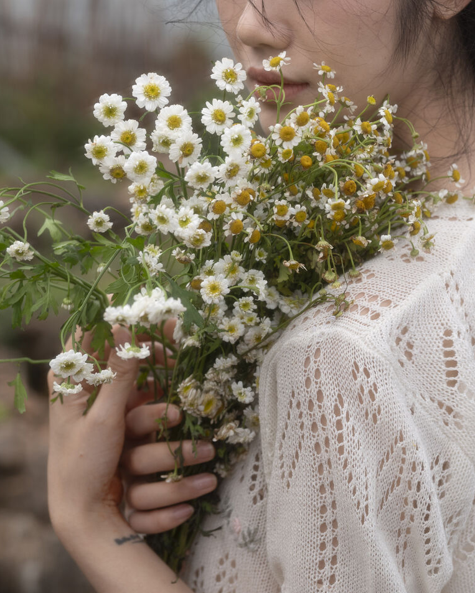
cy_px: 210
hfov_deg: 14.2
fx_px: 1897
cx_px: 317
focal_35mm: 108
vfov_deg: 17.7
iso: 100
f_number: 4
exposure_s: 1/800
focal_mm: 61
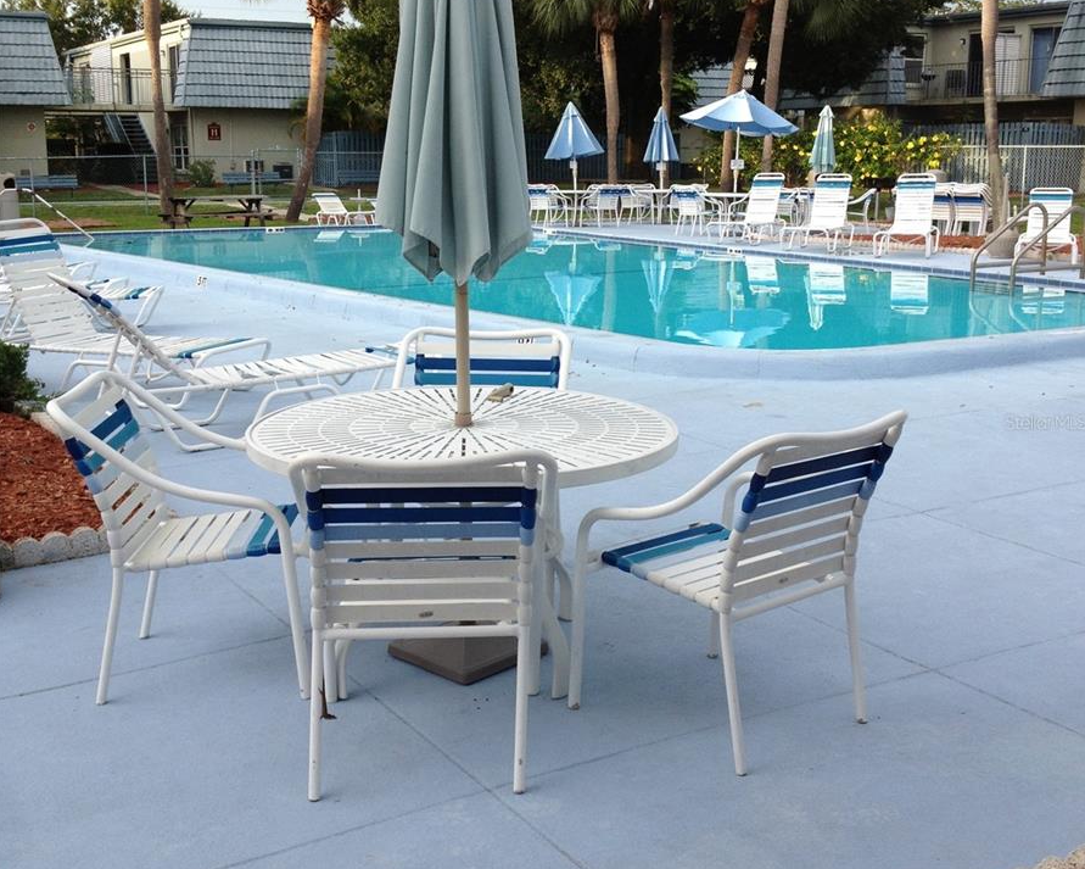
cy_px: 422
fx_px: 1477
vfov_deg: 32.7
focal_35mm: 46
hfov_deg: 40.3
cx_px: 543
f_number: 2.4
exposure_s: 1/464
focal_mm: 4.28
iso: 50
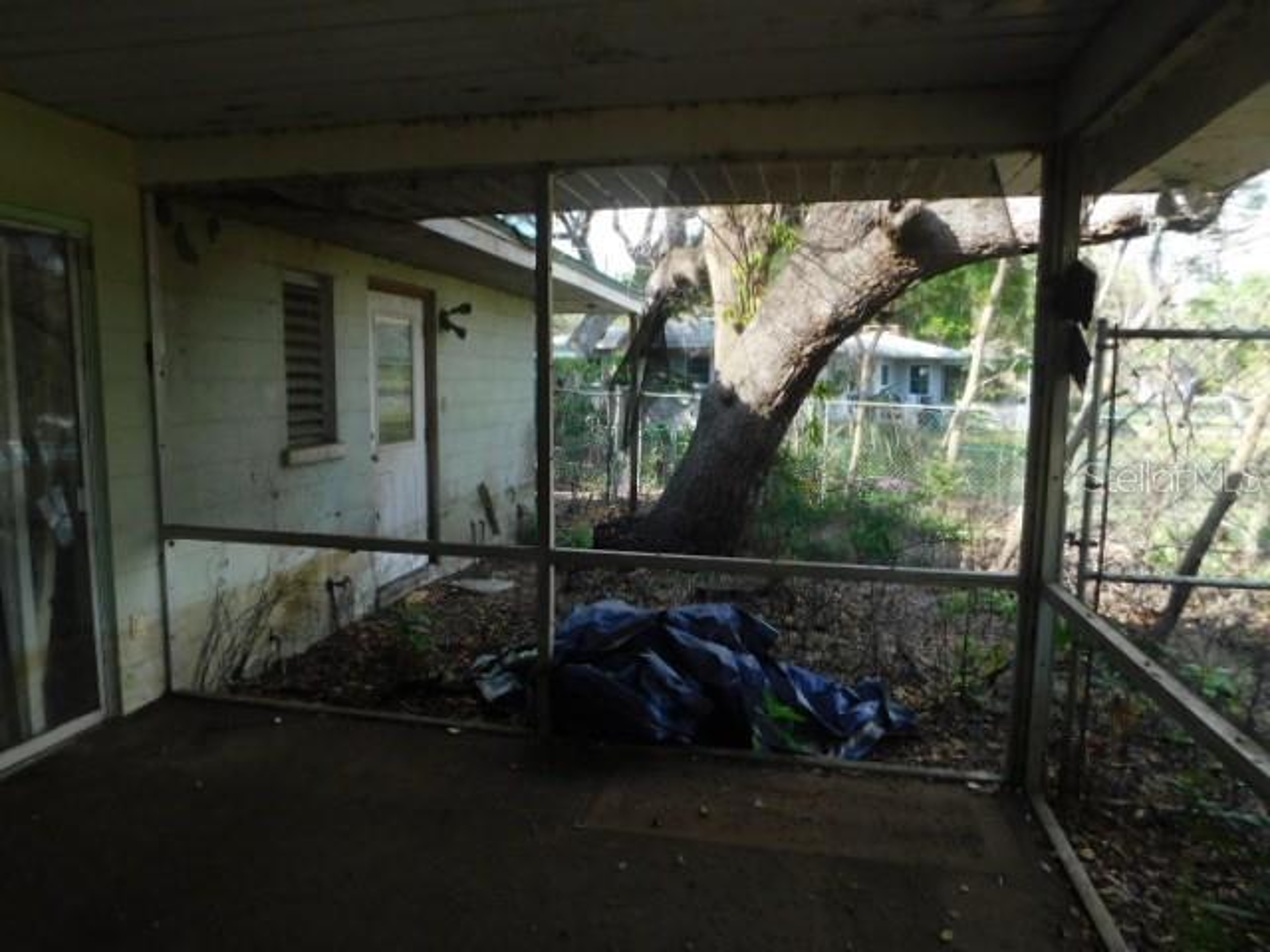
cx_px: 635
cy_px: 476
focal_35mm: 23
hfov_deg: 73.9
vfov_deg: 58.9
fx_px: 844
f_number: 3
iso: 125
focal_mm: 4
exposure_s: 1/200
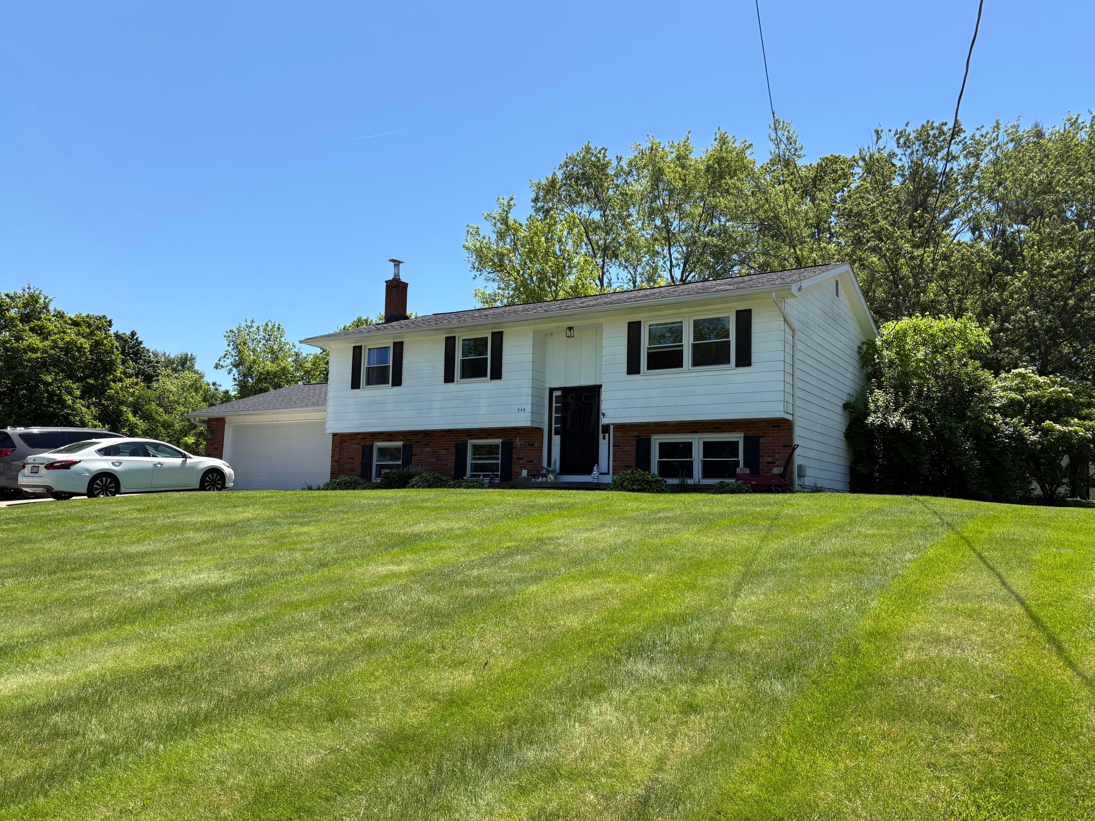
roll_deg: -1.2
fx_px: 854
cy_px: 414
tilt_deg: +5.9
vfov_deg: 51.4
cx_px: 563
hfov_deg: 65.3
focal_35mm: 27
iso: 50
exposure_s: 1/2141
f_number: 1.6
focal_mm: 5.96
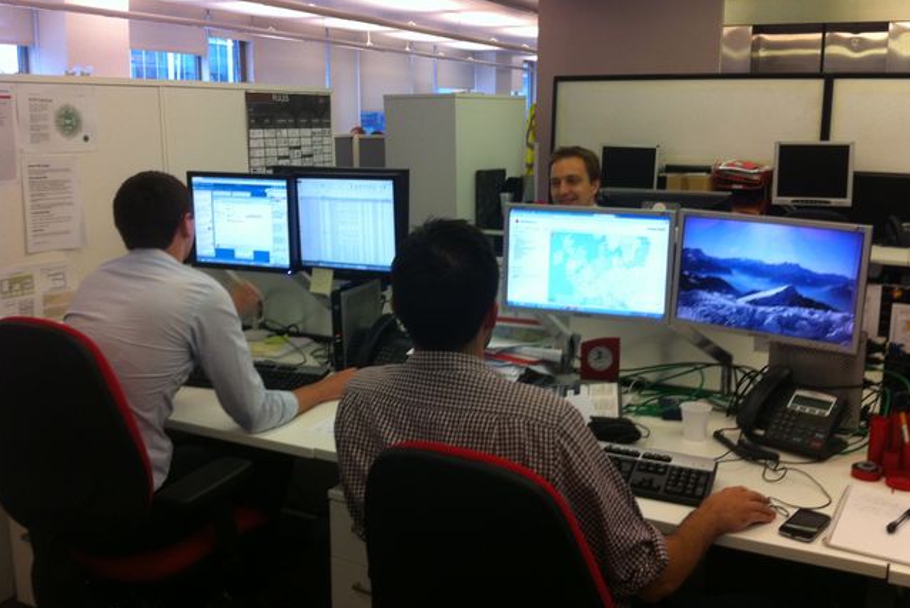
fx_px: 936
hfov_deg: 51.9
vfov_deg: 35.9
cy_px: 272
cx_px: 458
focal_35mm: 37
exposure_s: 1/15
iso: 100
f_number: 2.8
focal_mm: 3.85
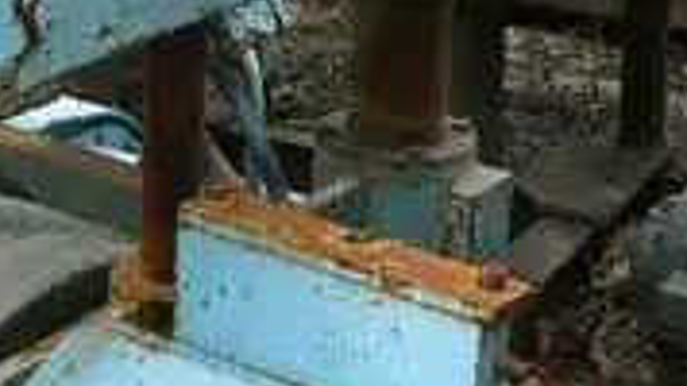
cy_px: -108
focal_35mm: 88
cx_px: -42
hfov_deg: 23.0
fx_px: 1603
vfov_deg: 13.3
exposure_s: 1/200
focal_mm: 6
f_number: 5.6
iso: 80
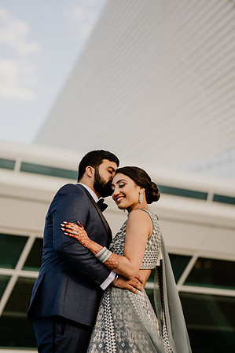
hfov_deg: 16.0
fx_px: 834
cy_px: 176
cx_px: 118
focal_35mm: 85
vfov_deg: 23.9
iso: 160
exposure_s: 1/1600
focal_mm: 85
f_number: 2
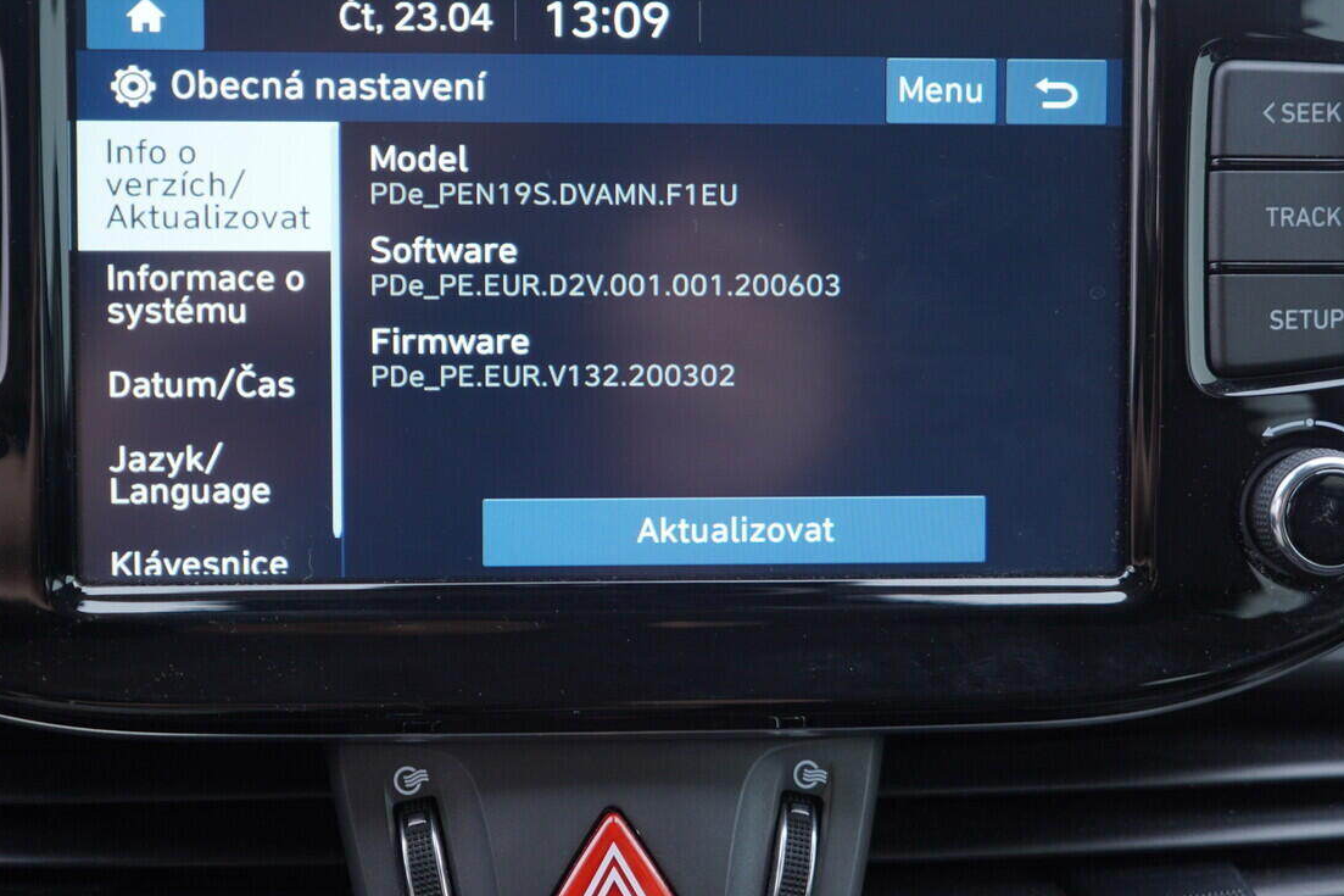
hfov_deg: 41.9
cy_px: 428
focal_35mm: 47
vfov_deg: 28.6
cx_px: 598
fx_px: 1754
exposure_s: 1/40
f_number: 2.8
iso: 125
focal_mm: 24
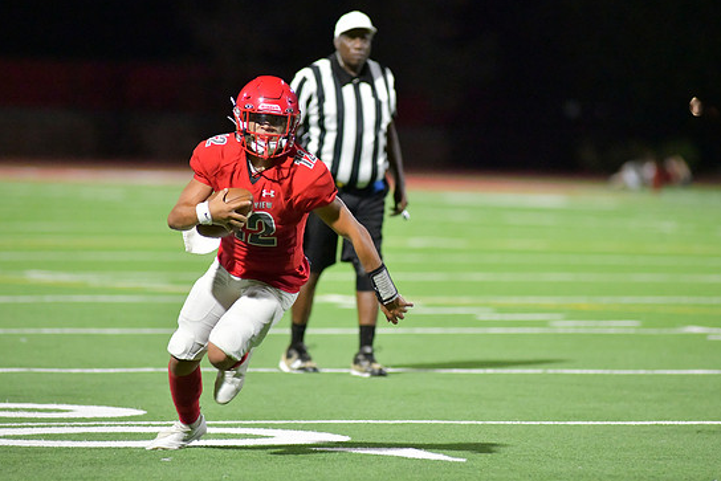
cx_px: 362
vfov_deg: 4.3
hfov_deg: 6.4
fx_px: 6410
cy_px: 248
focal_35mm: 320
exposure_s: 1/1250
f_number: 4
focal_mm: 300
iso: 11400
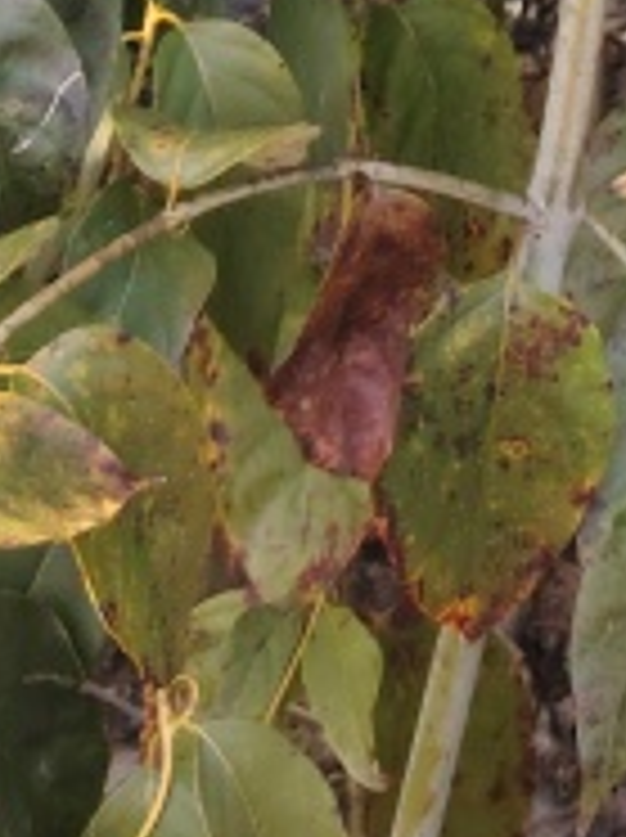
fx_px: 3335
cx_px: 667
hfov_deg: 10.6
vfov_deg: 11.6
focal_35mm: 138
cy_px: -1195
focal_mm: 5.25
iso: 100
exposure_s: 1/119
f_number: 1.75
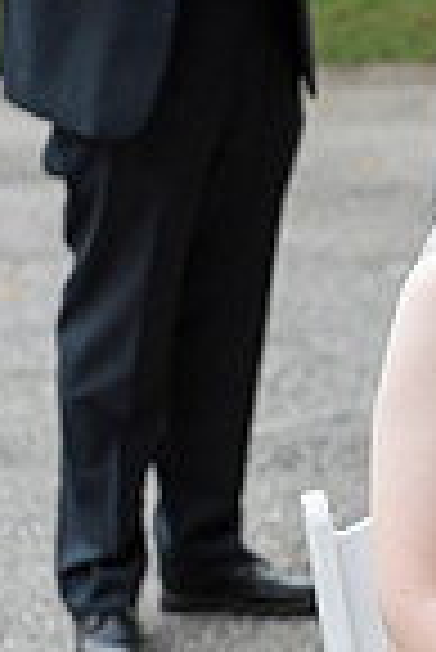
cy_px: 414
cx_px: 575
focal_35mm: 217
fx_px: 3932
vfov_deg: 9.5
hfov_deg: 6.3
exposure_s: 1/1250
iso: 1000
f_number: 4
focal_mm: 70
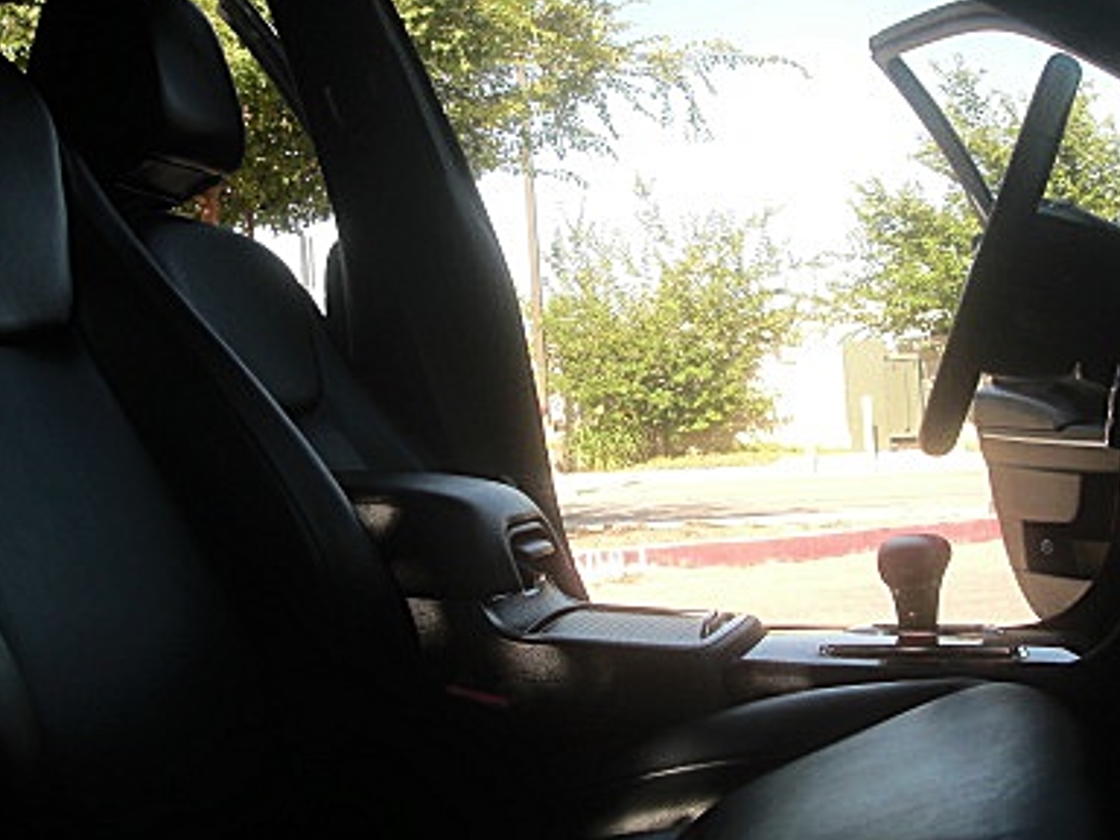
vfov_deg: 24.4
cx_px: 610
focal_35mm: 60
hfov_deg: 32.2
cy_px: 426
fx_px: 1941
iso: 50
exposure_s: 1/320
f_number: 2.8
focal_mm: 6.3
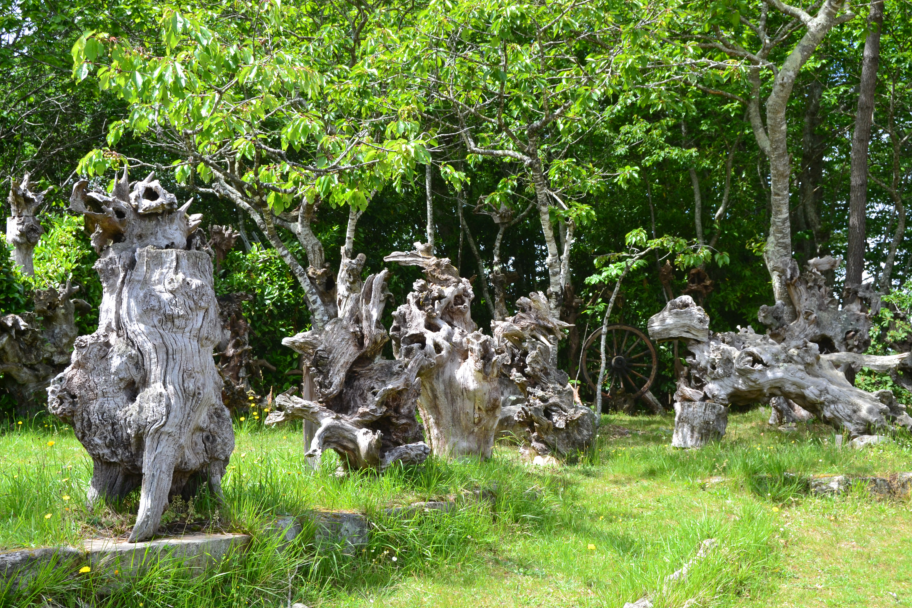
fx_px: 1089
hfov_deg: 45.4
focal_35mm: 43
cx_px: 452
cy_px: 304
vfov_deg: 31.2
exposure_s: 1/200
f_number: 10
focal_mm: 28
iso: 400
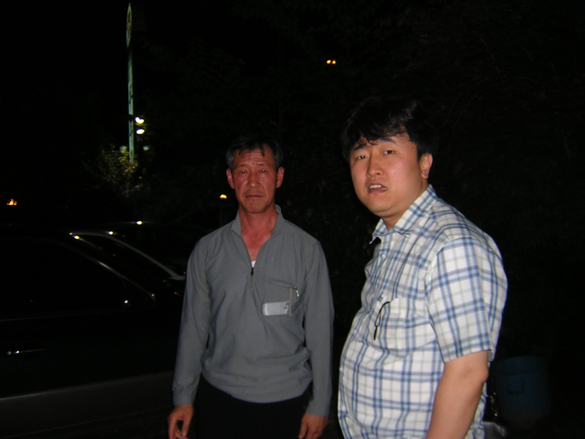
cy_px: 220
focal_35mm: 36
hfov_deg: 51.4
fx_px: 608
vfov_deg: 39.7
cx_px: 292
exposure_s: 1/60.1
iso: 108
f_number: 2.6
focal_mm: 4.7
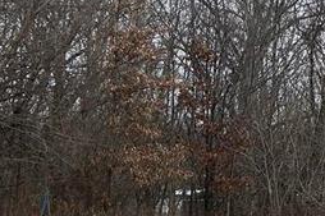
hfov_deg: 18.2
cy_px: 93
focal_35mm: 109
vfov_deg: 12.5
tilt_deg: +2.4
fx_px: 983
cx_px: 347
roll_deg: +0.9
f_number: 1.5
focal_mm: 5.7
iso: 50
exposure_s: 1/2695
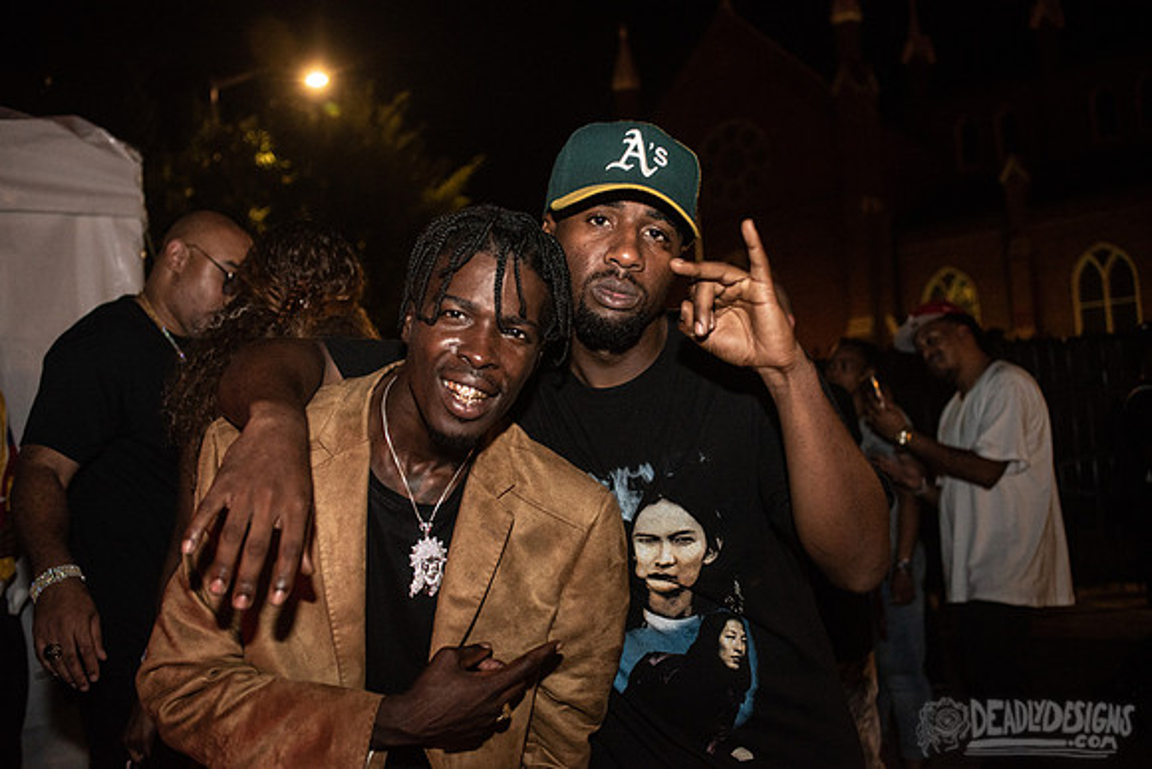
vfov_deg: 37.9
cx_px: 576
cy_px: 384
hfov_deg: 54.4
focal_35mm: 35
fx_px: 1120
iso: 2000
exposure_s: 1/200
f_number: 3.5
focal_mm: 35
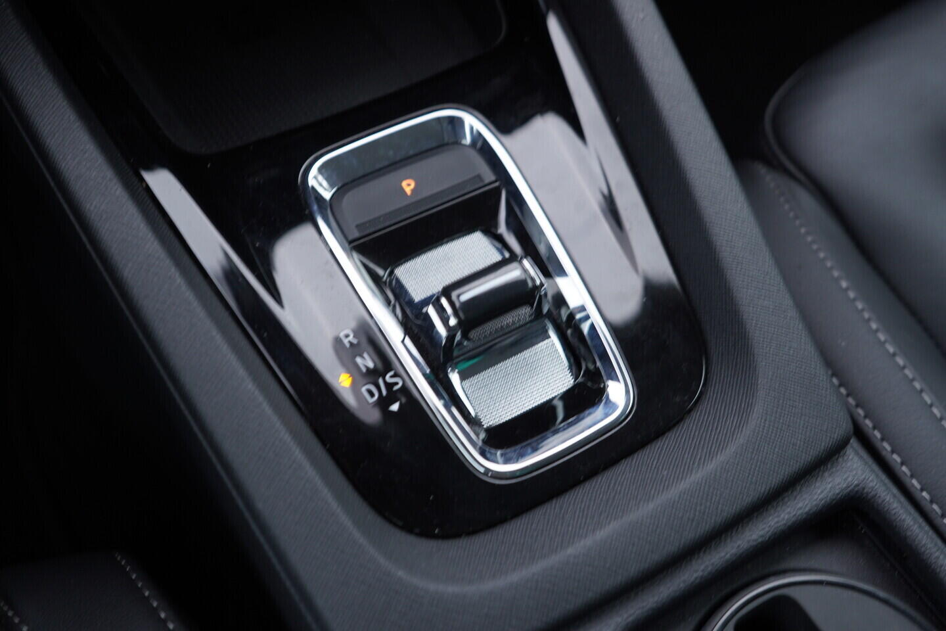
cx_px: 473
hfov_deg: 53.1
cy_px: 316
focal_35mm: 36
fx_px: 946
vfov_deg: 36.9
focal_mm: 24
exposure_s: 1/40
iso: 125
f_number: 2.8
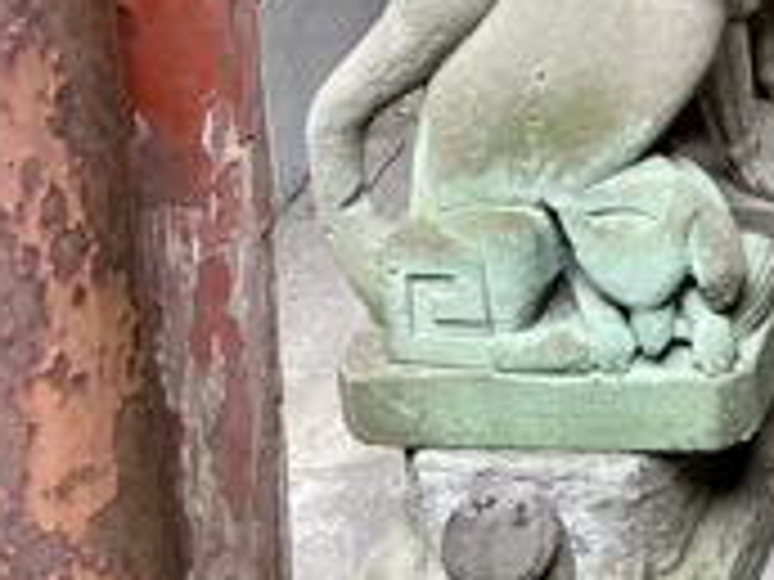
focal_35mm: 106
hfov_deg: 16.4
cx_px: 1260
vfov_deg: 12.7
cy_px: -456
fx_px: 2370
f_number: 1.6
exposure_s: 1/60
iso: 320
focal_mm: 5.96
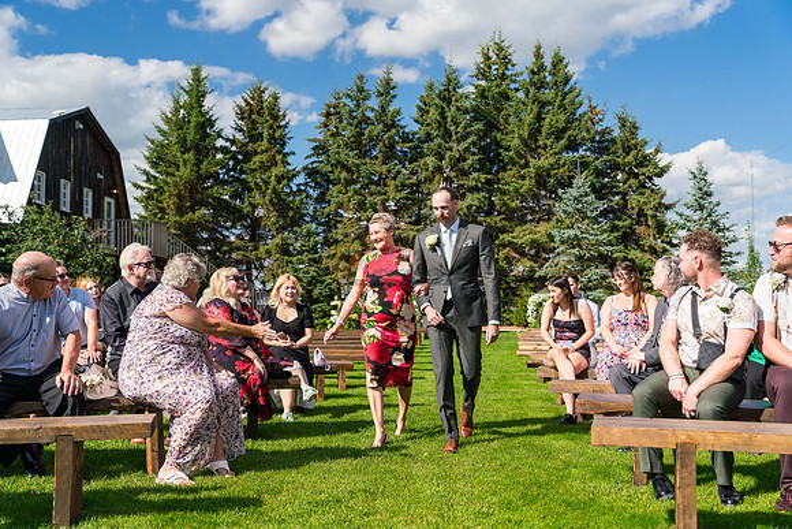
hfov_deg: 48.4
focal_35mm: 40
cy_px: 264
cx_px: 396
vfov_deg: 33.4
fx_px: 880
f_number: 4
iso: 400
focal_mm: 40
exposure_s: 1/2500
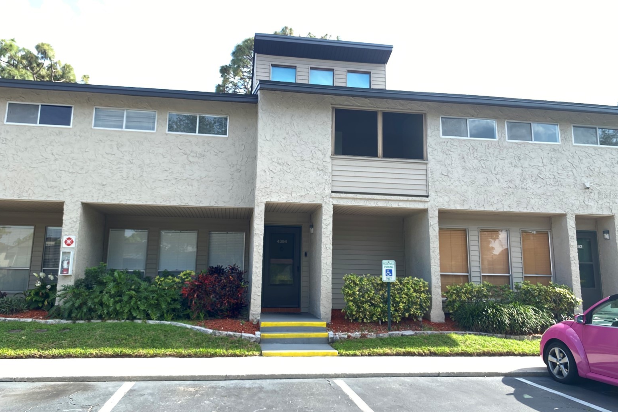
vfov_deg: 46.4
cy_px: 195
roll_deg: -1.4
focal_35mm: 28
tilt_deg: +9.9
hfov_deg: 65.5
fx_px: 481
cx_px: 316
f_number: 1.8
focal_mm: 4.25
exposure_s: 1/121
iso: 32
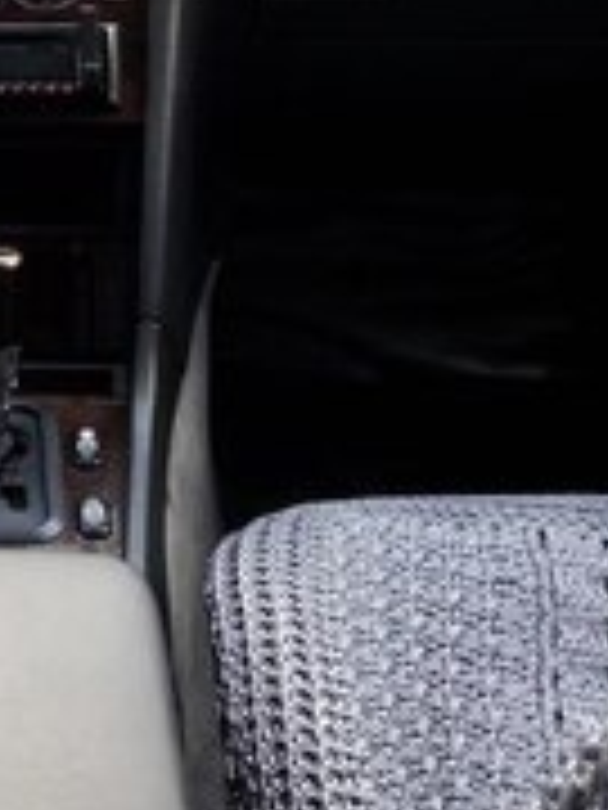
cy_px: -63
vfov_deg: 23.8
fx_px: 1803
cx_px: -149
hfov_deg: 18.1
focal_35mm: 77
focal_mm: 3.7
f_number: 1.9
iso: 64
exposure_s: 1/50
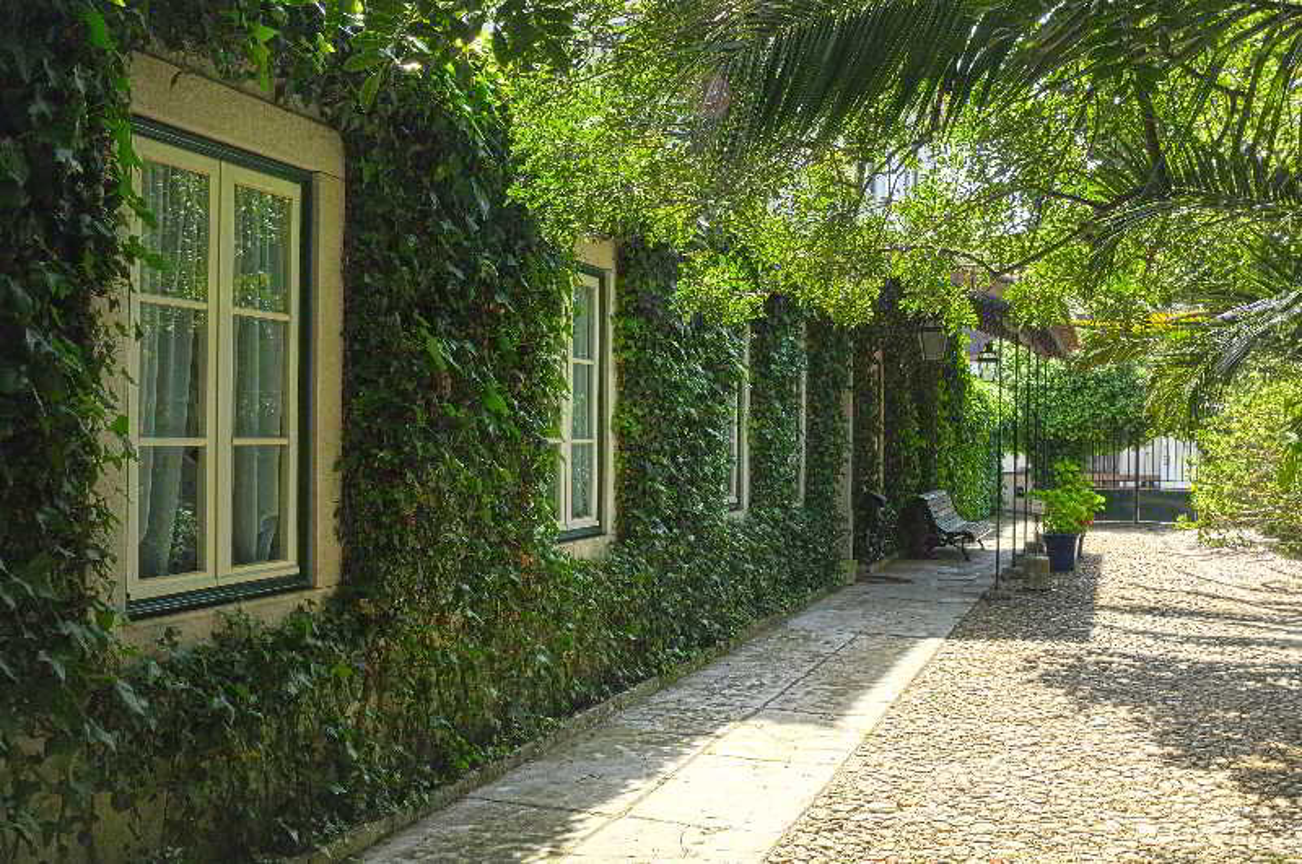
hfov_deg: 53.2
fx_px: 1300
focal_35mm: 36
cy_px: 432
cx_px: 651
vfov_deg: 36.8
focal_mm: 24
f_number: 11
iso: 200
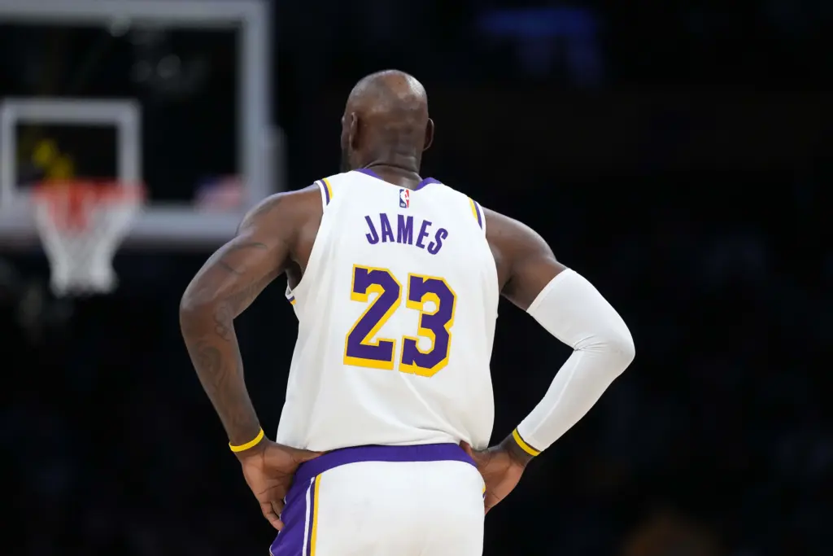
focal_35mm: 300
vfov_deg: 4.6
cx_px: 416
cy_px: 278
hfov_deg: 6.9
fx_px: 6942
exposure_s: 1/2500
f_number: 2.8
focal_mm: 300
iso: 5000
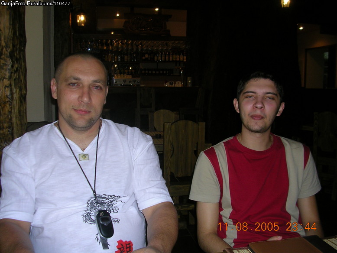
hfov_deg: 49.0
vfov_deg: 37.7
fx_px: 370
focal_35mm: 38
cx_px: 168
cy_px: 126
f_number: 2.8
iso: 50
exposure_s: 1/60.1
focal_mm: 5.8
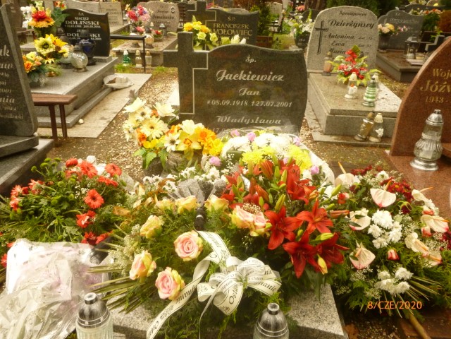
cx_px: 226
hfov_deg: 60.0
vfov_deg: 46.8
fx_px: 391
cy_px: 170
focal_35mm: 30
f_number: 3.4
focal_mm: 5.4
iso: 200
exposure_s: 1/320
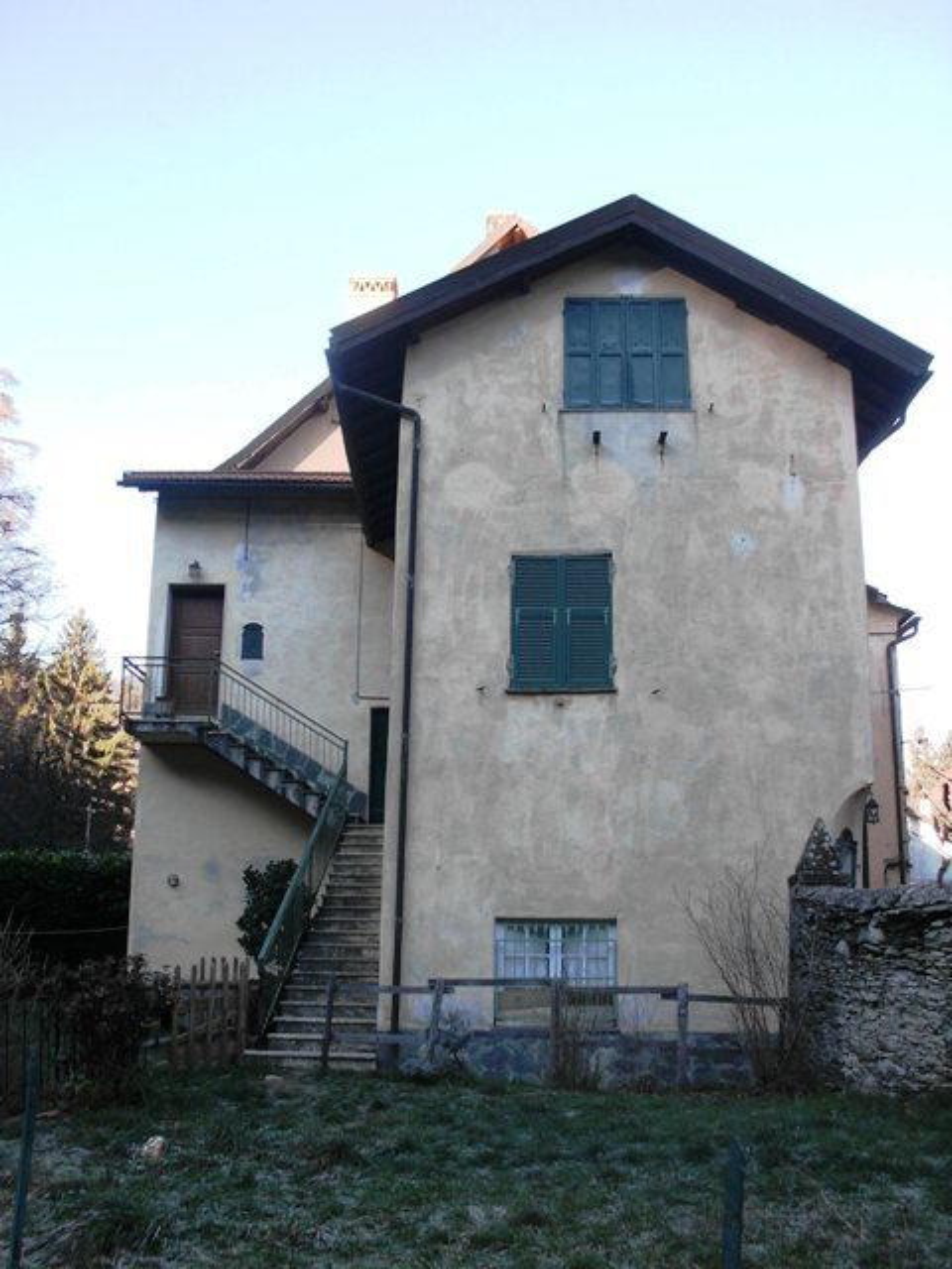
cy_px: 634
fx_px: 1320
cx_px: 476
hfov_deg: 39.7
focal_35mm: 36
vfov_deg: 51.4
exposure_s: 1/250
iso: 100
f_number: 2.9
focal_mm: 6.3
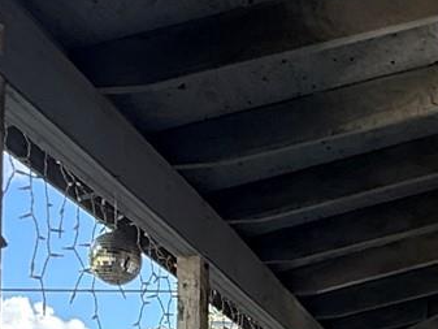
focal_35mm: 85
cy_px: 571
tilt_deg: -1.8
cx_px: 469
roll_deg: -1.1
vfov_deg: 15.3
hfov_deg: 21.9
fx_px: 1076
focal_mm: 2.22
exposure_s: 1/296
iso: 64
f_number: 2.2
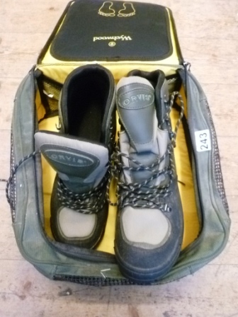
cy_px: 158
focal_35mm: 30
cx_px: 119
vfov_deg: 60.0
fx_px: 275
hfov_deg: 46.8
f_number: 2.9
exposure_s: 1/20
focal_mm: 5.4
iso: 800
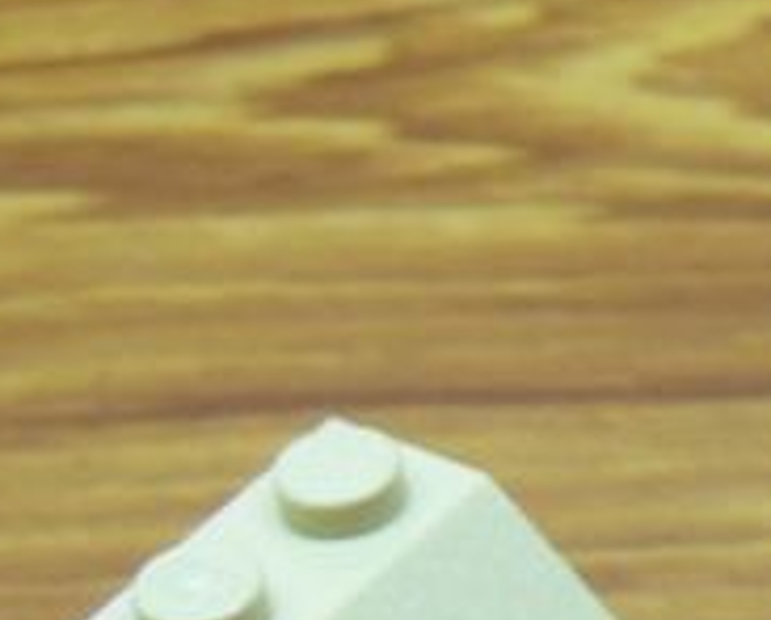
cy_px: 995
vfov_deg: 10.0
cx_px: 1167
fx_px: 3405
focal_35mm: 149
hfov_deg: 12.3
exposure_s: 1/30
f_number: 2.8
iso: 200
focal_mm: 6.2
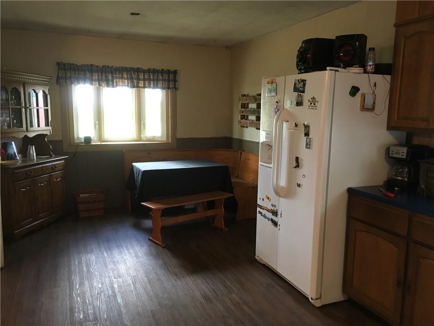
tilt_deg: -7.9
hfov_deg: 61.7
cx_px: 217
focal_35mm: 29
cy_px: 163
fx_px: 364
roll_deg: -0.9
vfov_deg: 48.2
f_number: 2.2
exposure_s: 1/24
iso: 200
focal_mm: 4.15
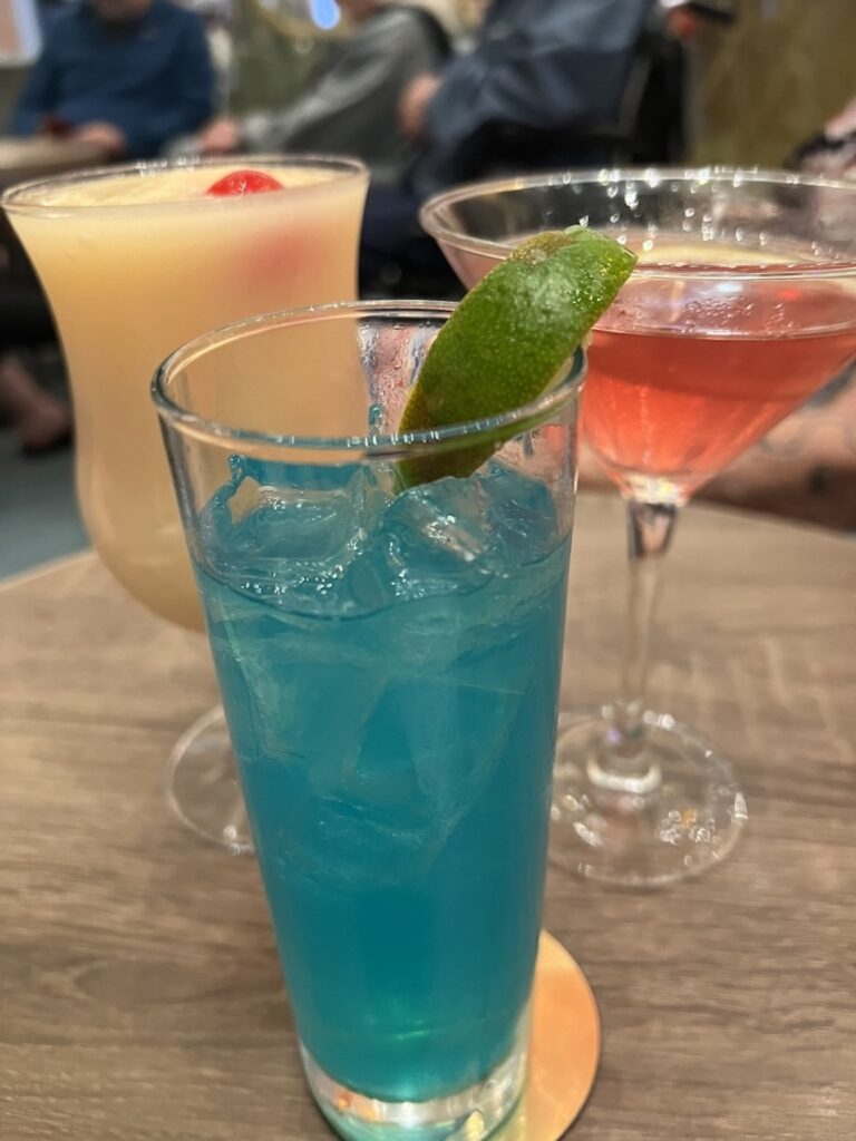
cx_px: 428
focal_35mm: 26
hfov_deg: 53.1
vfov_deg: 67.3
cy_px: 570
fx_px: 857
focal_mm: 5.7
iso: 400
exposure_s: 1/40
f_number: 1.5
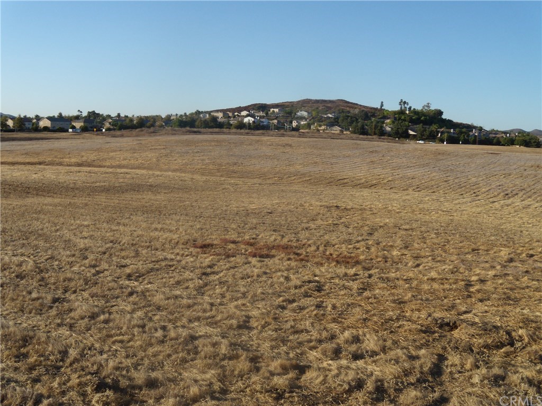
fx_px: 564
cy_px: 203
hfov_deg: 51.4
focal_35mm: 36
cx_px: 271
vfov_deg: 39.7
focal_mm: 6.4
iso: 80
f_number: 8.5
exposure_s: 1/160
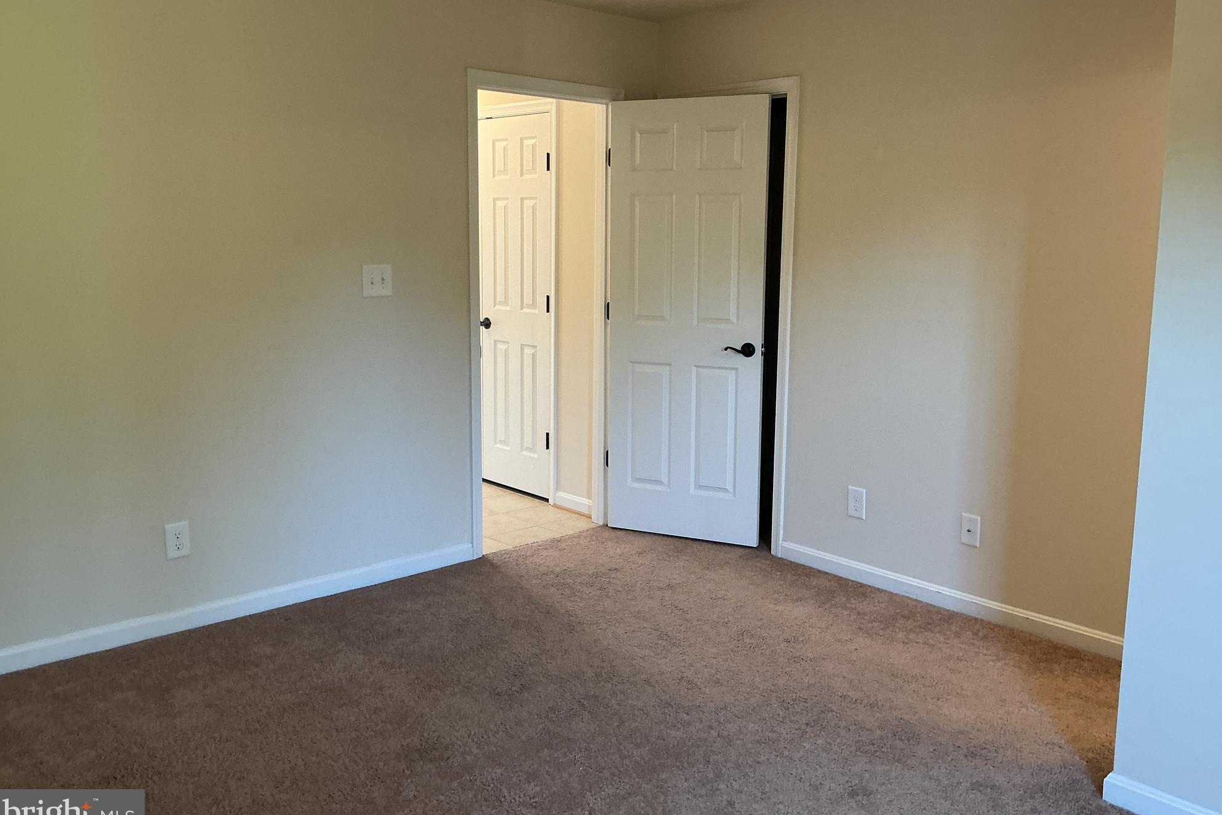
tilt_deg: -7.6
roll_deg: -0.2
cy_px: 368
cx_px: 619
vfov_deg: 42.3
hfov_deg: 60.3
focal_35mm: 31
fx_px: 1052
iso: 100
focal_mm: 3
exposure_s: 1/60
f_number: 1.8
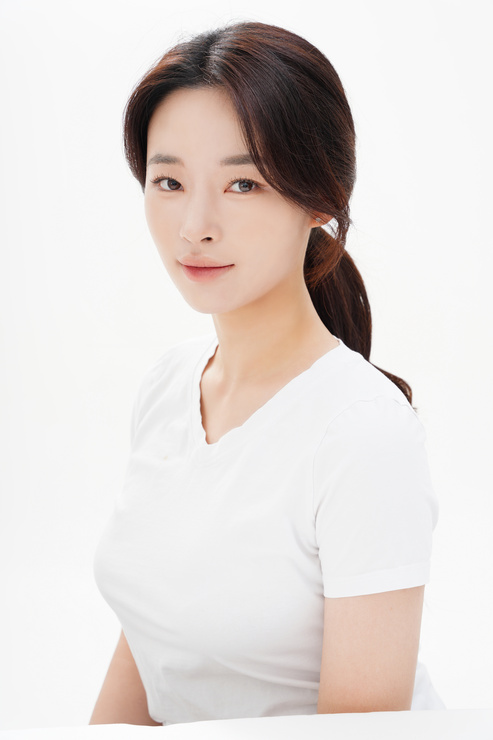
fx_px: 1438
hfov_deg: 19.5
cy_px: 370
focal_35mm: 70
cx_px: 246
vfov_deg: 28.8
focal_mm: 70
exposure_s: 1/160
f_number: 6.3
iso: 200
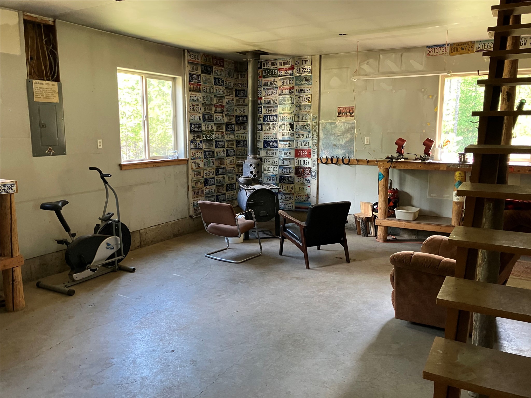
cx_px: 266
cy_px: 199
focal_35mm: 28
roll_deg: -0.4
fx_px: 430
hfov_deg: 63.4
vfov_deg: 49.7
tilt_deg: -7.7
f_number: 1.8
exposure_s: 1/60
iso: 250
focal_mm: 3.99
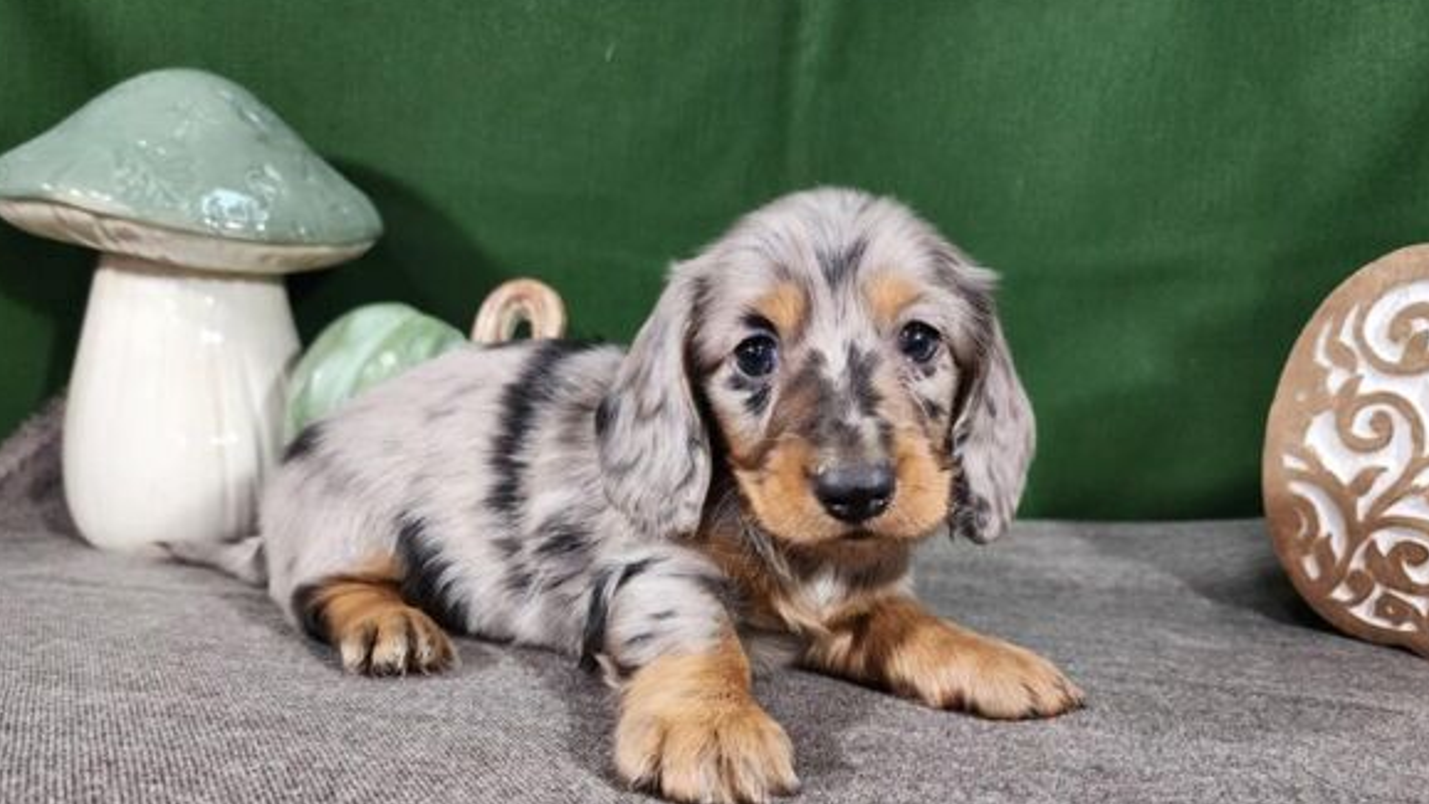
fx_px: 985
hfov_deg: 71.9
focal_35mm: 26
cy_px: 500
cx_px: 729
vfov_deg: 44.0
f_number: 1.8
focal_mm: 6.4
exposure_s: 1/120
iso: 200
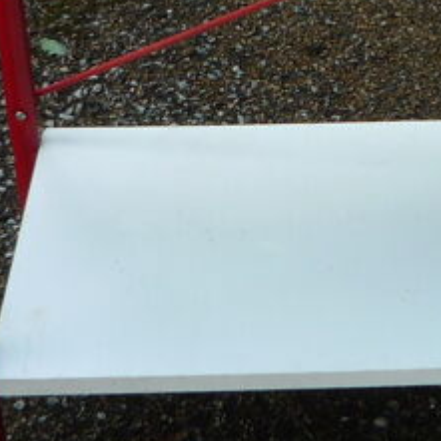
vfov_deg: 14.0
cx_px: 533
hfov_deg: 14.1
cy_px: -128
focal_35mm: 120
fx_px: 1730
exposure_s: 1/100
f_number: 4
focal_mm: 5.2
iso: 100
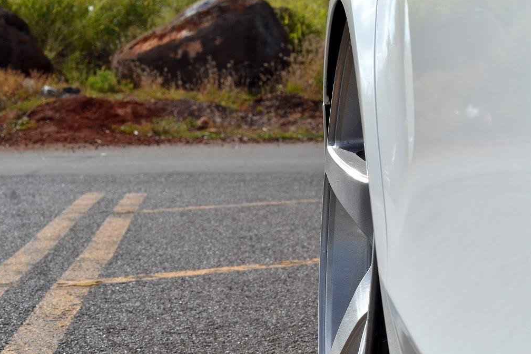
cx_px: 256
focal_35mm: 120
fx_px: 1770
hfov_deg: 17.1
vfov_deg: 11.4
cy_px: 191
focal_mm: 70
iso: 800
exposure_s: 1/640
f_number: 16
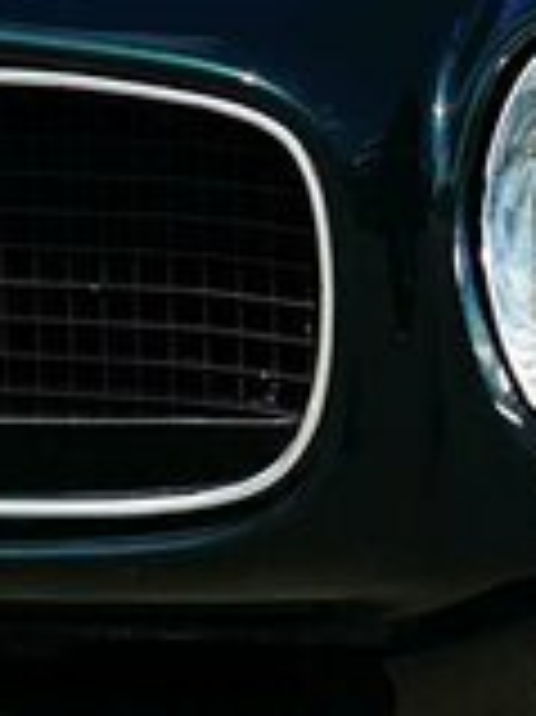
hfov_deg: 7.2
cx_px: 779
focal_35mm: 204
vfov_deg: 9.5
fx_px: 4217
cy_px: -320
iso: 50
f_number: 1.6
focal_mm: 5.56
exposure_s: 1/6757
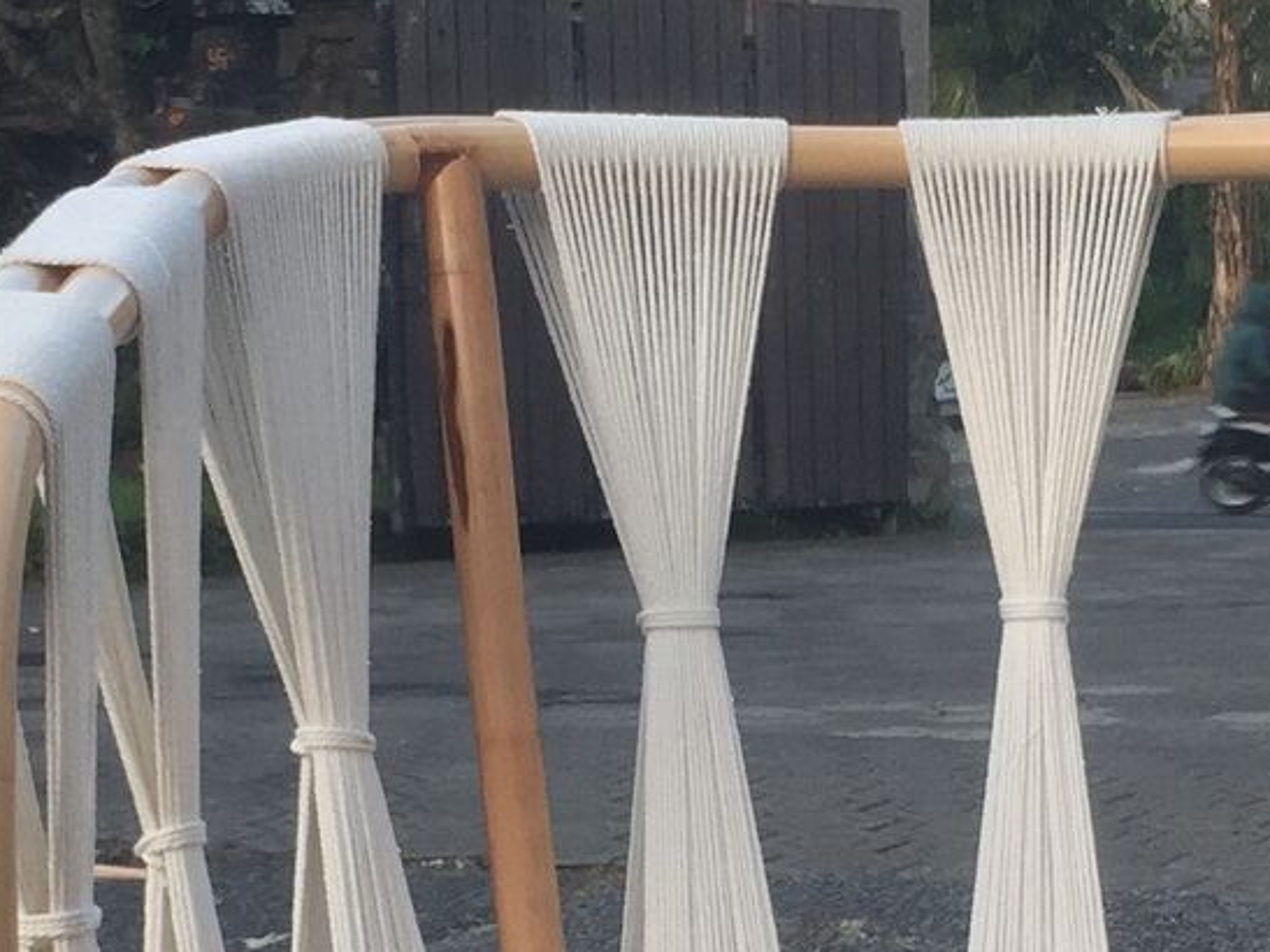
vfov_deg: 13.6
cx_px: 896
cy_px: 1068
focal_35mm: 106
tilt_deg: -8.7
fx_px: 3888
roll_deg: -0.4
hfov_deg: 18.5
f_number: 2.2
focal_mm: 4.15
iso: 50
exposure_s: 1/100
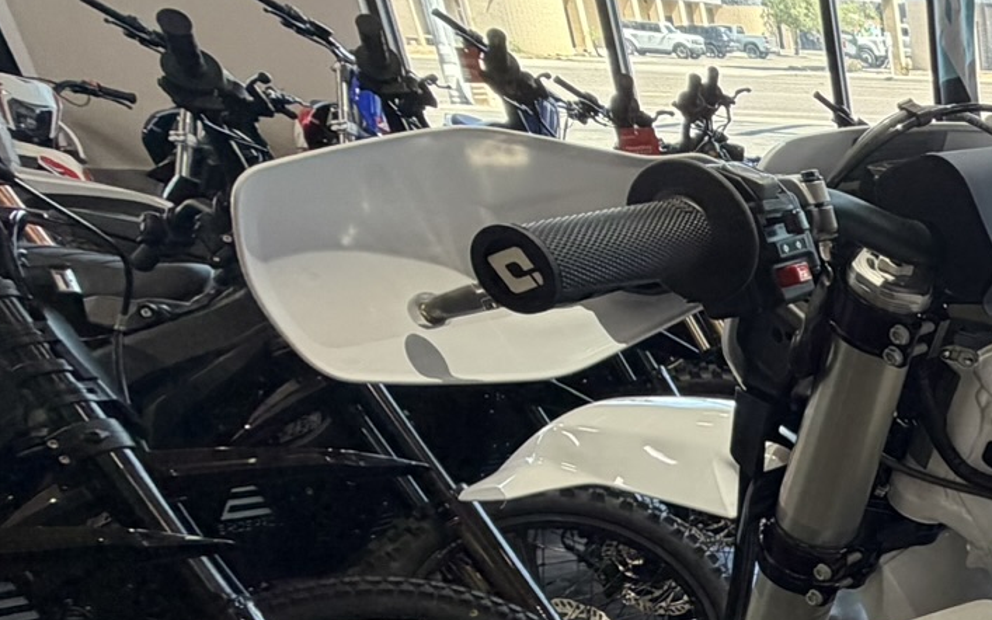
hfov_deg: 32.2
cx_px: 1347
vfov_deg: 27.6
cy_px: 661
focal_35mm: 43
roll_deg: -2.8
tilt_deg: -27.8
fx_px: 1163
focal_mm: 2.22
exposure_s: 1/60
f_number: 2.2
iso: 200
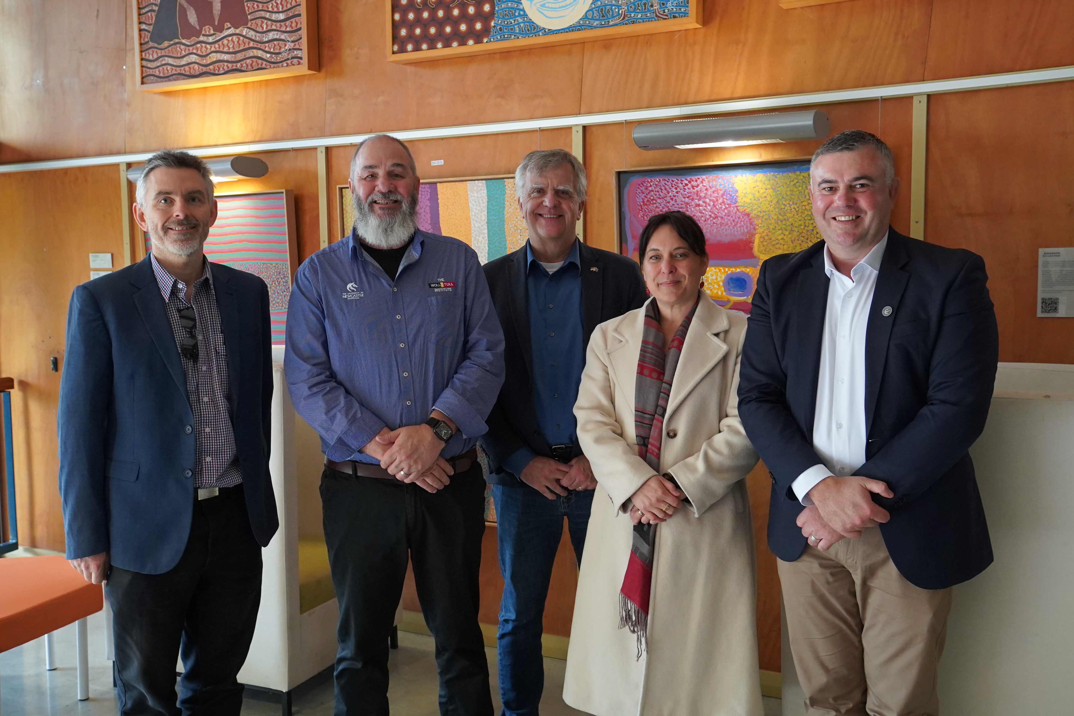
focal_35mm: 36
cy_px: 358
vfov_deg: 36.9
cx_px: 537
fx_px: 1074
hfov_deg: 53.1
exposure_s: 1/160
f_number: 4
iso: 3200
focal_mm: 24
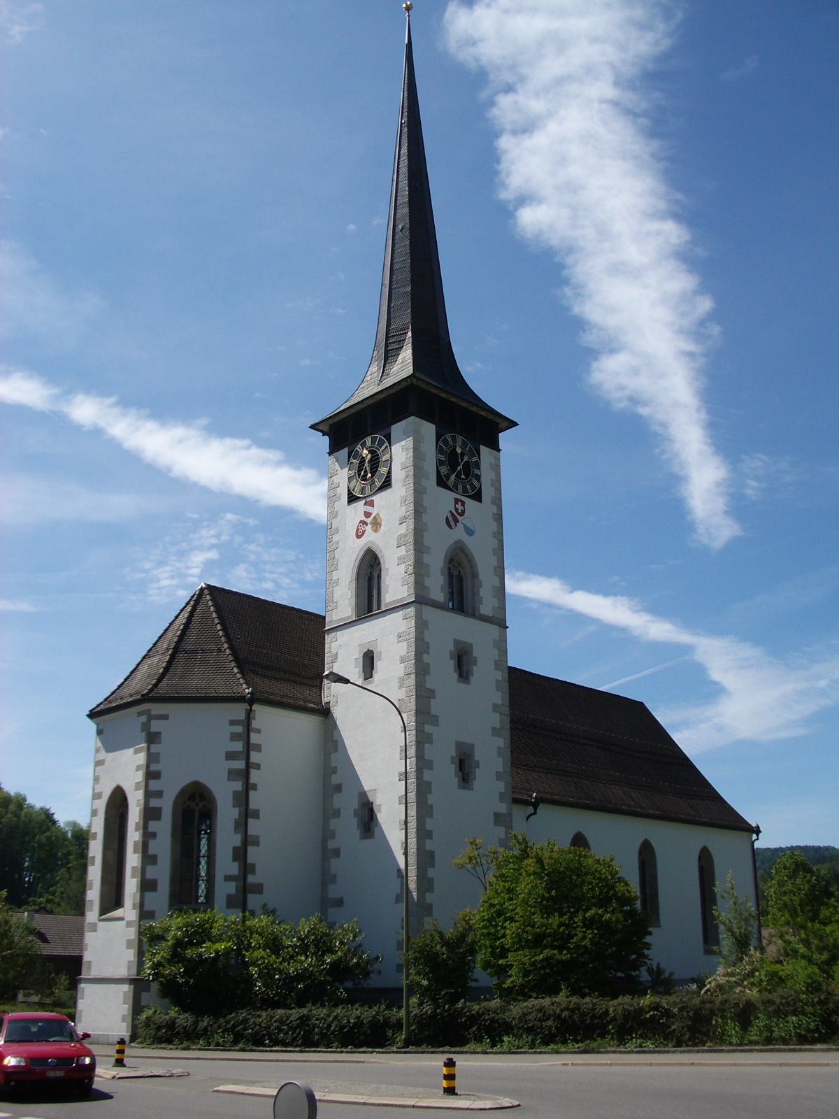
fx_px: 1131
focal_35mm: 35
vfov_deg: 52.6
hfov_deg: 40.7
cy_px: 560
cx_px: 420
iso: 80
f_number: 4.3
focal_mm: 5.8
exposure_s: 1/640
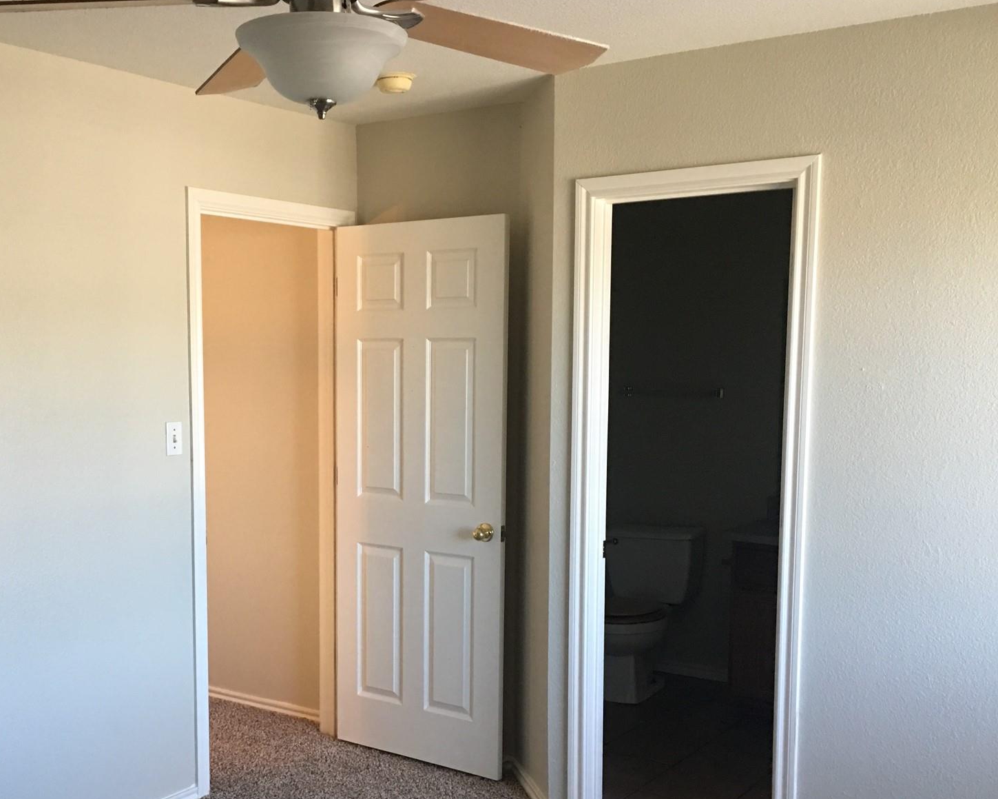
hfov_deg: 45.5
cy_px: 498
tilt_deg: -6.5
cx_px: 381
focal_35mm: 40
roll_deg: +0.5
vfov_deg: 37.1
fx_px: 1181
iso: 80
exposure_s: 1/15
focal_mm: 4.15
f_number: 2.2
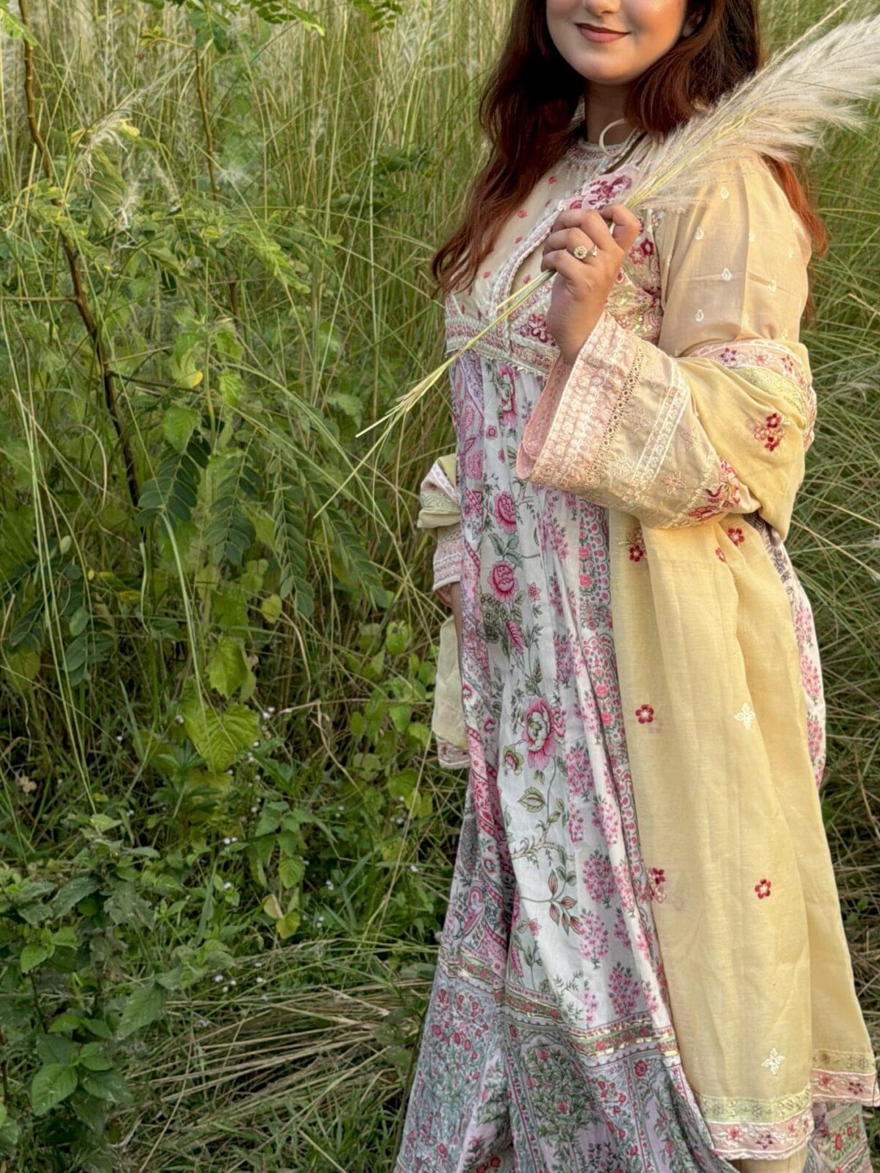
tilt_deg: -14.0
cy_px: 486
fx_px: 2610
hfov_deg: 19.0
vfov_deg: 25.3
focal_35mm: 77
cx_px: 669
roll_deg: -0.1
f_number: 1.78
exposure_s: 1/496
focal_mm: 6.76
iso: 64
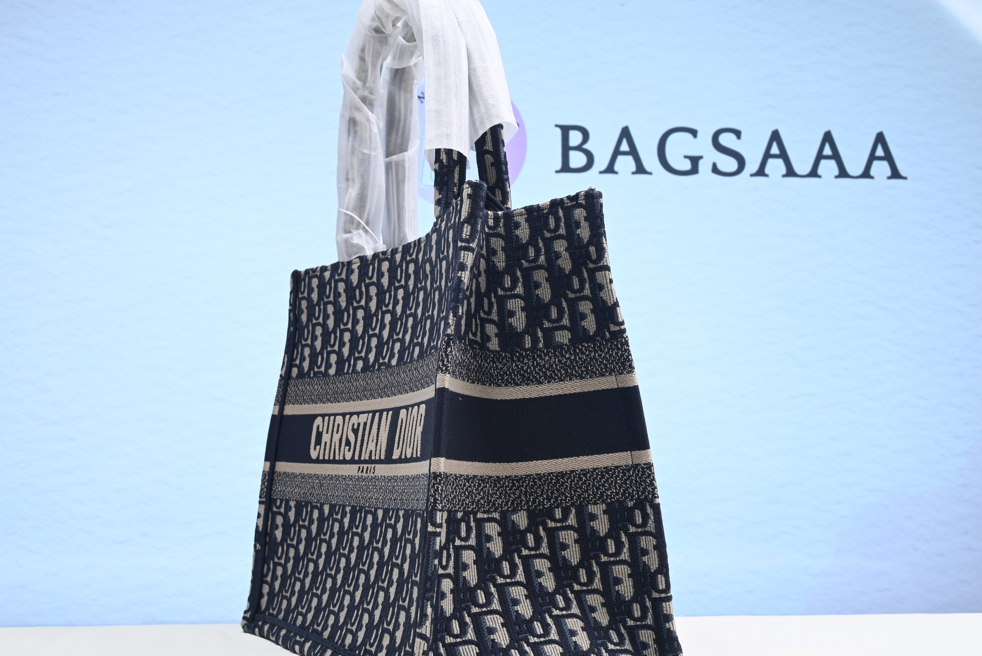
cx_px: 491
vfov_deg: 29.3
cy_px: 328
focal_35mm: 46
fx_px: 1255
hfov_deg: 42.7
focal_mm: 46
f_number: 16
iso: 100
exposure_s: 1/2
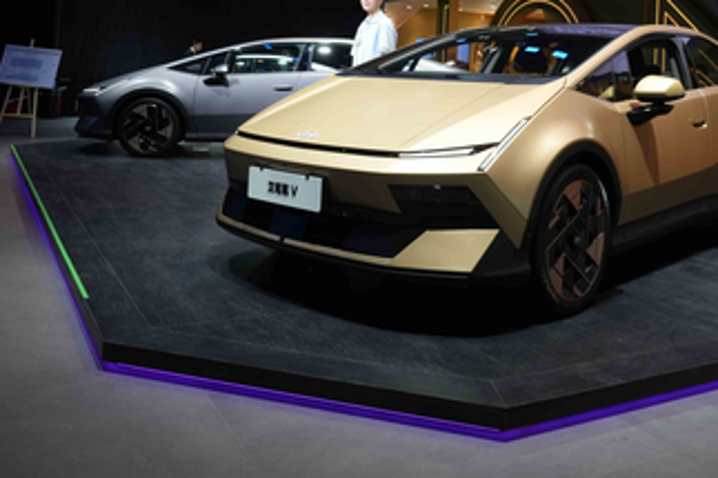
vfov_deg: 32.7
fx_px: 777
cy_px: 60
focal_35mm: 39
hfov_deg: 49.5
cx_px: 400
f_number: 6.3
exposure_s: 1/30
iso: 500
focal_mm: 20
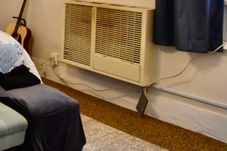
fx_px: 290
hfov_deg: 28.9
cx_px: -105
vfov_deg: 26.0
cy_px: -31
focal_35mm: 46
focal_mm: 10
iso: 1250
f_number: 3.5
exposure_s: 1/60
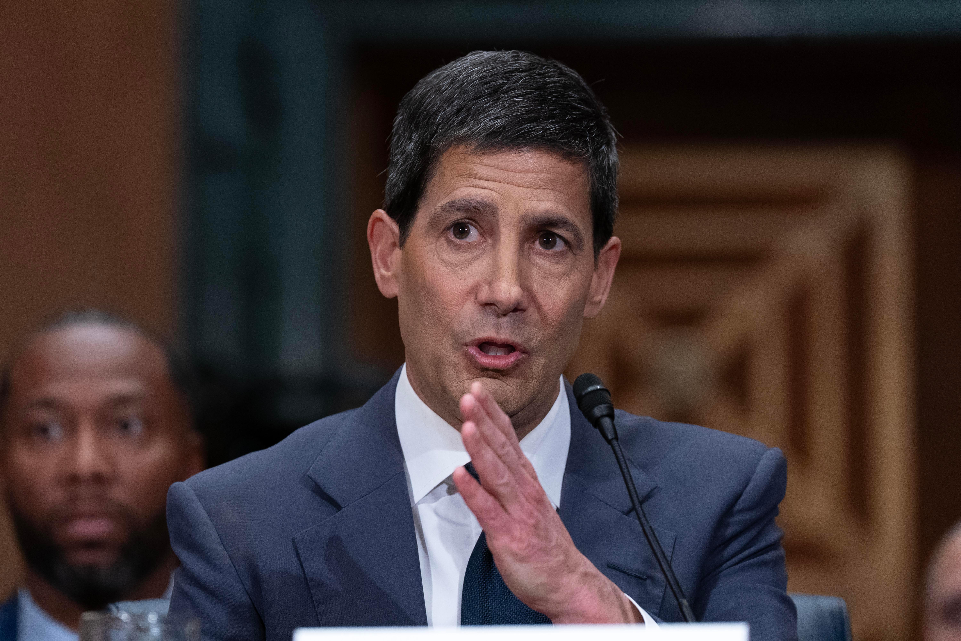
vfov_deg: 6.9
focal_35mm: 200
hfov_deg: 10.3
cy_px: 320
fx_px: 5338
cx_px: 480
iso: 2500
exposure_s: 1/400
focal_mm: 200
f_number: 3.2
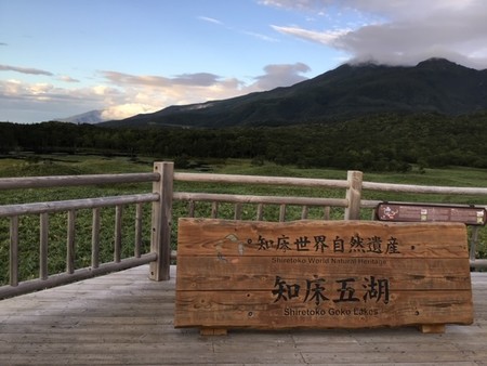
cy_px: 183
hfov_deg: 58.3
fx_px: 436
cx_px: 244
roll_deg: -4.5
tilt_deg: -7.2
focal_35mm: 31
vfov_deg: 45.5
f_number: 2.4
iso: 25
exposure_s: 1/246
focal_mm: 3.3
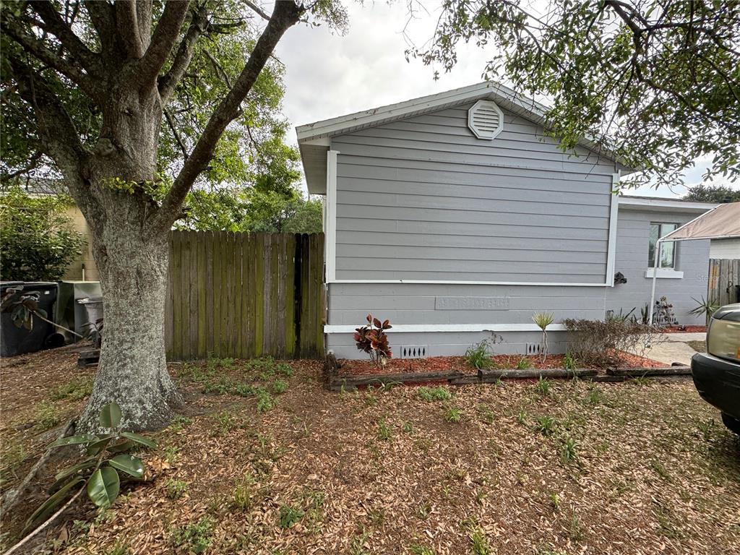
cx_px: 370
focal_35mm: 14
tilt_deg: +0.0
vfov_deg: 85.7
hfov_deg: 102.1
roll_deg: -2.0
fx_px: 299
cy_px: 278
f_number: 2.2
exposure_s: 1/311
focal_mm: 2.22
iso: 40
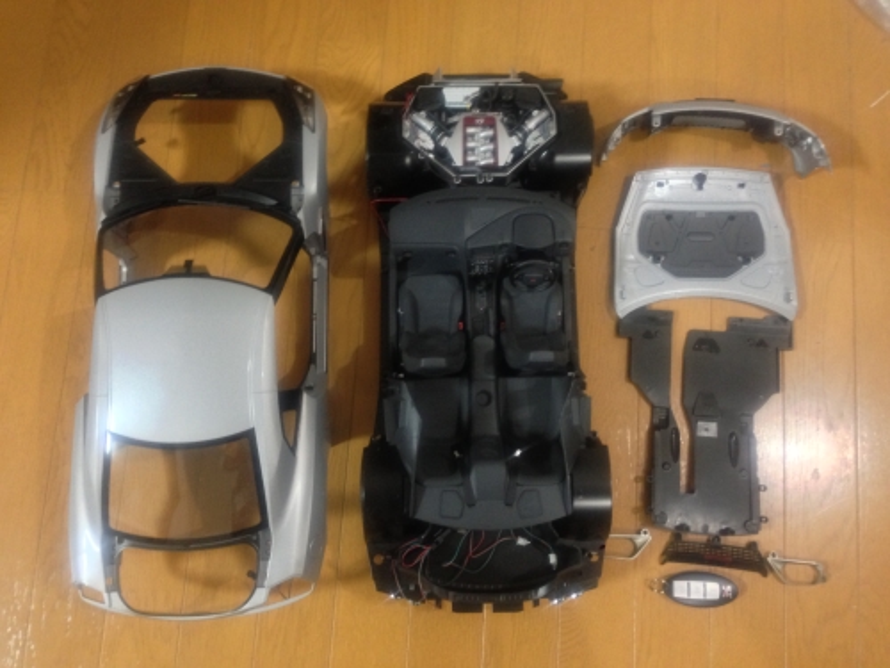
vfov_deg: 42.9
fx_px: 848
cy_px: 334
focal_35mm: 33
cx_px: 445
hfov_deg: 55.4
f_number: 2.4
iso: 400
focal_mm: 4.13
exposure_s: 1/15
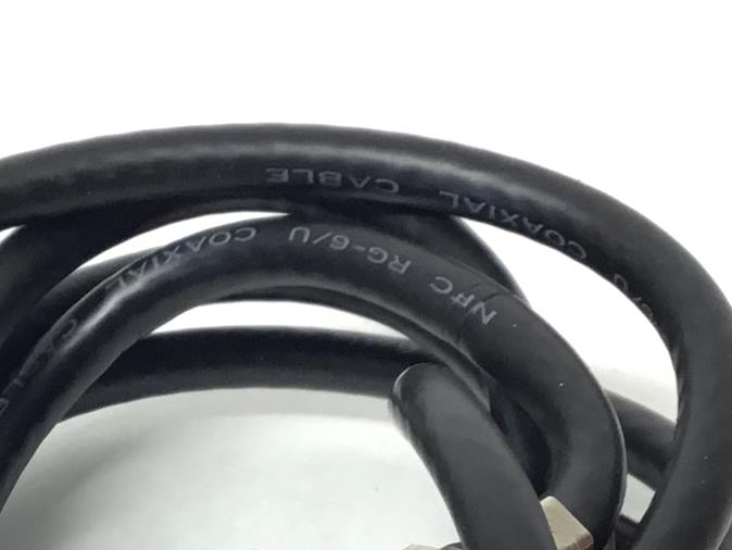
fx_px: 2221
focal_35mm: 105
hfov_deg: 18.6
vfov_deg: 13.9
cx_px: 224
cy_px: 560
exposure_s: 1/33
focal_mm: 3.3
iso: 80
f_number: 2.4
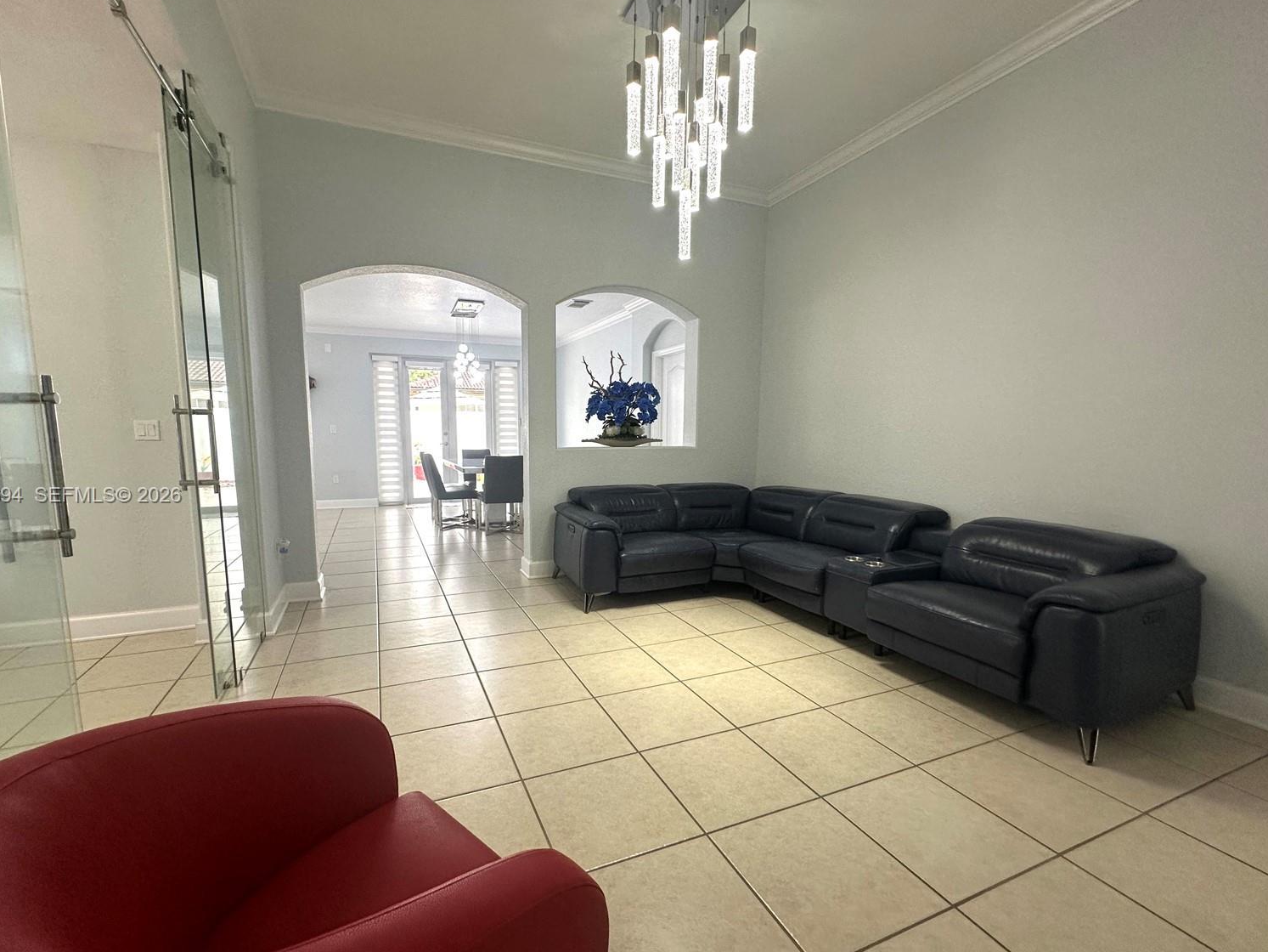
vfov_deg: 81.7
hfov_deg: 98.1
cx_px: 596
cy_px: 496
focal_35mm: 15
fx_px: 550
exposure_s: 1/120
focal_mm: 2.22
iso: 160
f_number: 2.2
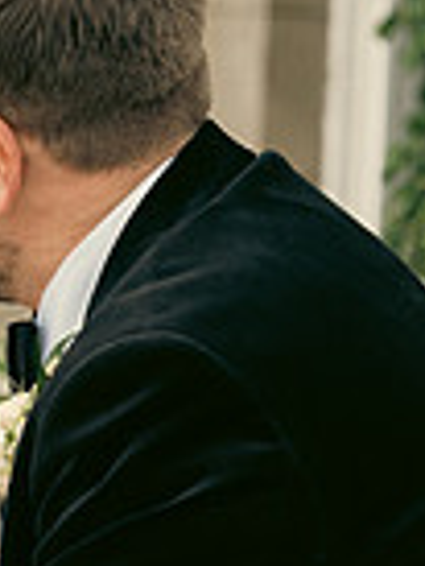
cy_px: 593
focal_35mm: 273
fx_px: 4462
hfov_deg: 5.5
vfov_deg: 7.2
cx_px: 268
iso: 160
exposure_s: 1/400
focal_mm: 67
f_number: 3.5
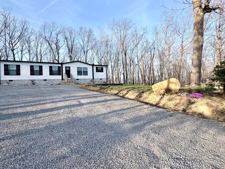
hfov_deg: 84.6
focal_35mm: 19
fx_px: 123
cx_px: 110
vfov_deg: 68.7
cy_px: 82
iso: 40
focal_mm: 2.22
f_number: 2.2
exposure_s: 1/615
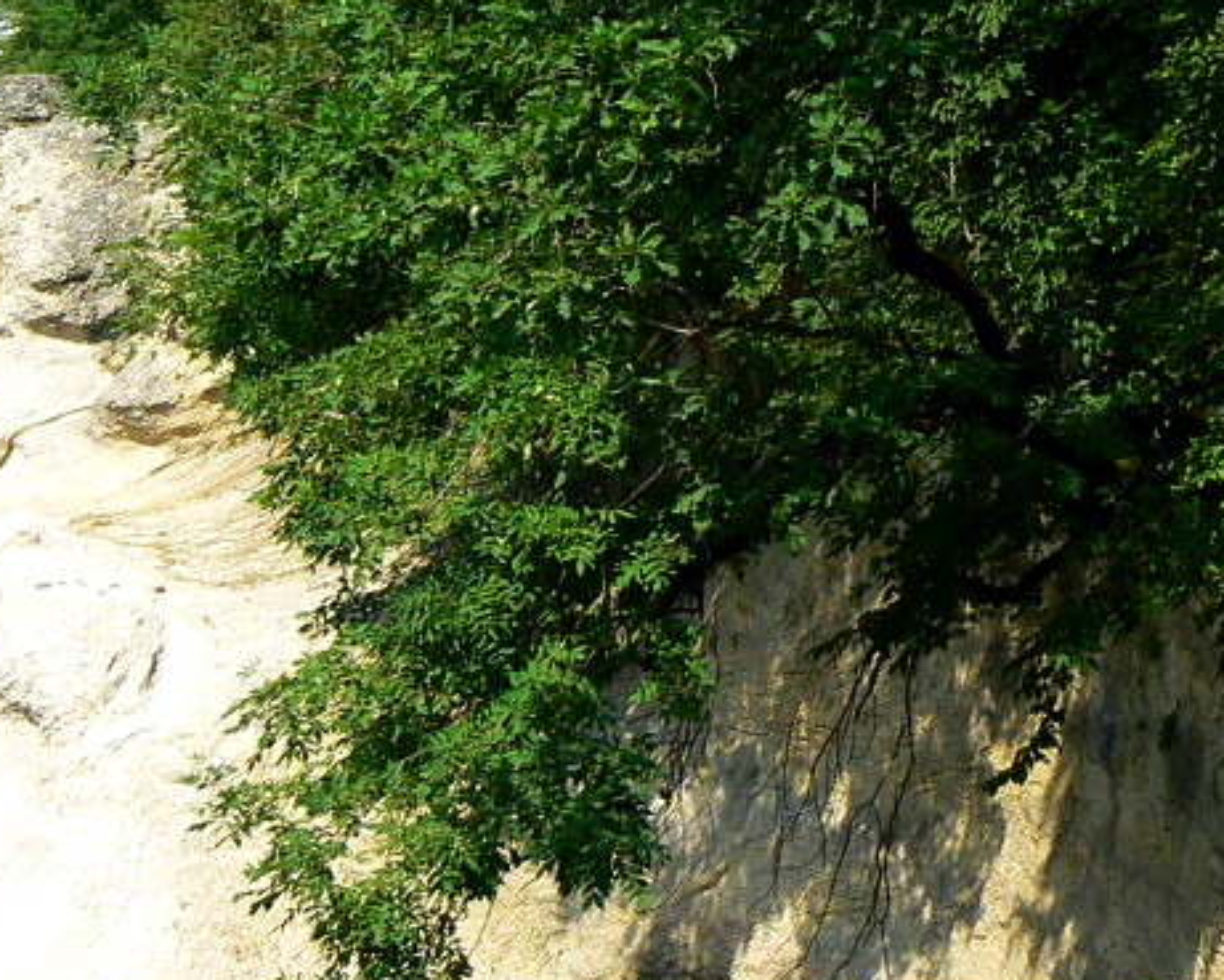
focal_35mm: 78
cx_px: 512
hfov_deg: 24.4
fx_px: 2826
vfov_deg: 19.5
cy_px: 247
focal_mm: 6
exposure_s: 1/320
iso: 80
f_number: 5.6
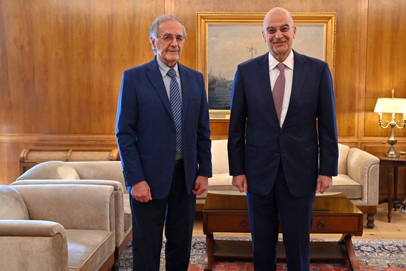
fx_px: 395
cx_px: 218
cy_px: 132
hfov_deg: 54.4
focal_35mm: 35
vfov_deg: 37.8
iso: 4000
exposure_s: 1/160
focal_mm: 32
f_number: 4.5
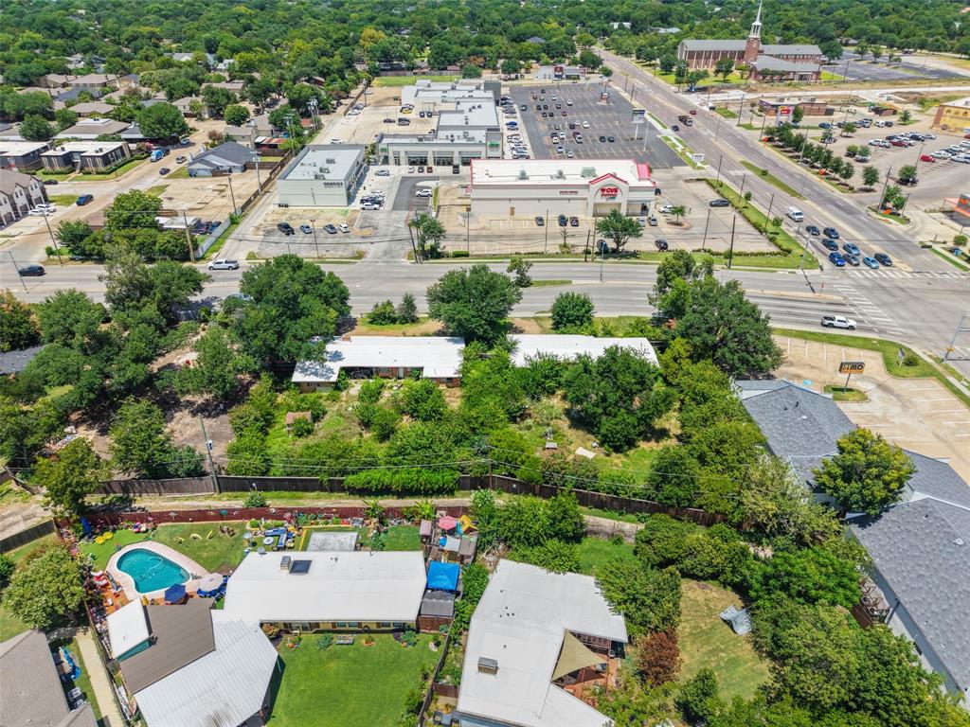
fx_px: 673
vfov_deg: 56.8
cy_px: 364
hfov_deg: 71.6
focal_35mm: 24
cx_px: 485
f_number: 1.8
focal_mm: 8.67
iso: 200
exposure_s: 1/4000
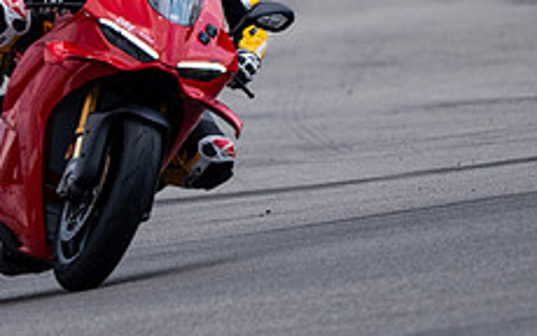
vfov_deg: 0.7
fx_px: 28186
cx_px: 9
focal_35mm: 1925
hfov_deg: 1.1
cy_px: 13
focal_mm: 500
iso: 400
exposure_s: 1/2500
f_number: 5.6
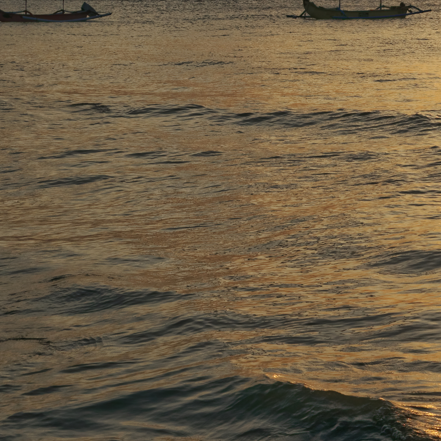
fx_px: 1614
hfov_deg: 15.0
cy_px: 38
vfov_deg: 15.4
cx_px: 532
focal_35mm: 112
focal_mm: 32
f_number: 11
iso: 100
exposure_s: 1/500
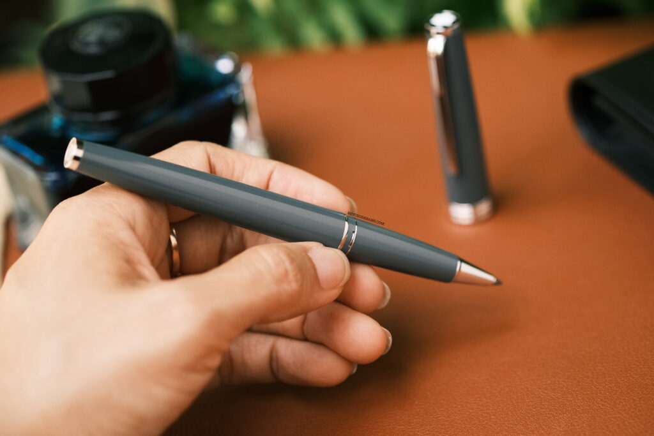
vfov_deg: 15.2
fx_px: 1635
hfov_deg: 22.6
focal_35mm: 90
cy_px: 218
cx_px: 327
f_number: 2.8
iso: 1600
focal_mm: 60
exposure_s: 1/1600
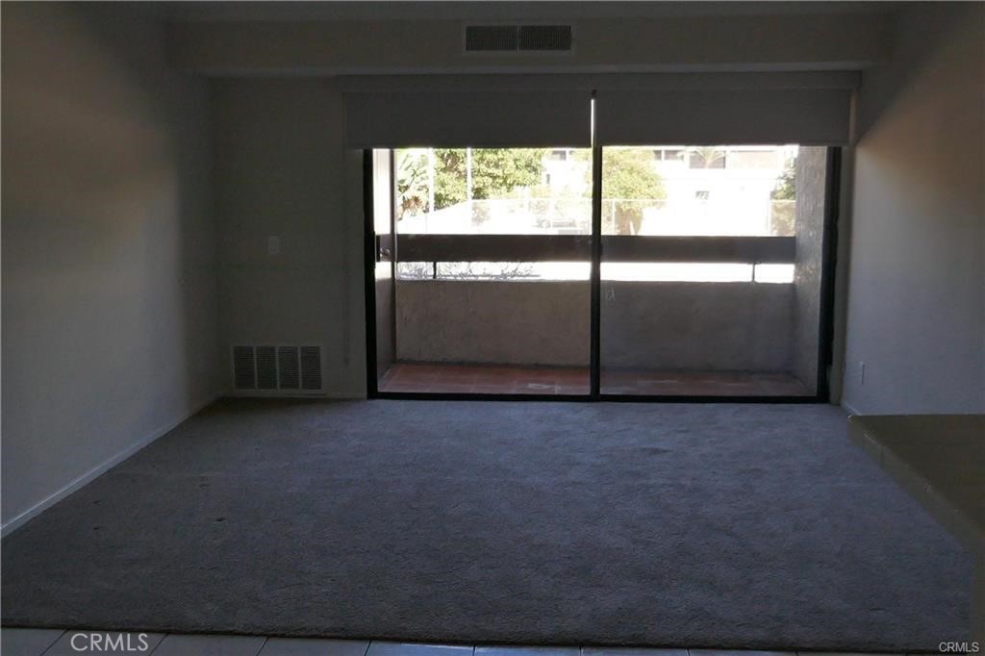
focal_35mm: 37
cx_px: 492
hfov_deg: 51.9
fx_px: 1012
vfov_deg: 35.9
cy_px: 328
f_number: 2.8
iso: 800
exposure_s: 1/1000
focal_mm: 9.1
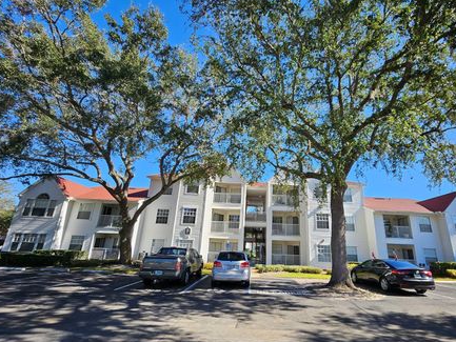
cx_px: 251
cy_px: 190
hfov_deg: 97.8
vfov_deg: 81.5
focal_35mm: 15
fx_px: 198
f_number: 2.2
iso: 32
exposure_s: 1/447
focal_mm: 1.7
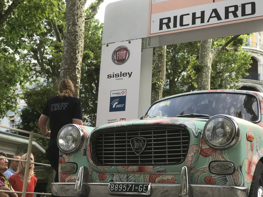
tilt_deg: +15.6
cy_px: 98
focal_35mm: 57
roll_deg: -2.5
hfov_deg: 33.8
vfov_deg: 25.7
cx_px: 132
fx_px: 433
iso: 20
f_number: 2.8
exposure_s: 1/146
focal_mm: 6.6
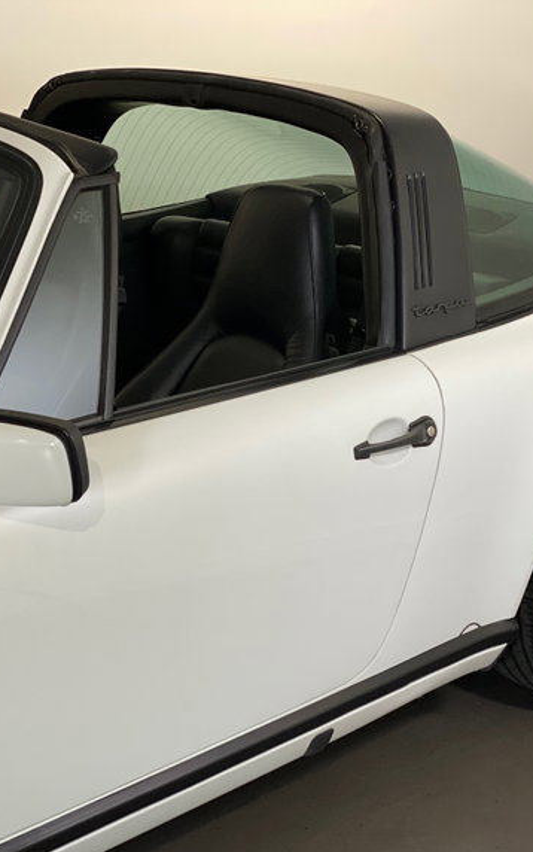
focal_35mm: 74
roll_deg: -0.1
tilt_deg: -16.6
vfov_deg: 27.8
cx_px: 317
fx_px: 1718
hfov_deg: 17.6
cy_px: 426
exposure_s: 1/70
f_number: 2
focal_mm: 6
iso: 250
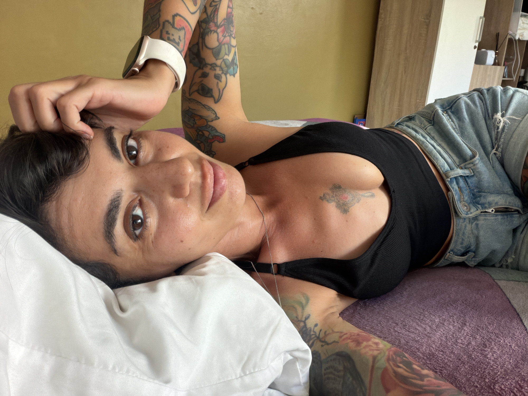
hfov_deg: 73.9
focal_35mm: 23
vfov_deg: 58.9
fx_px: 351
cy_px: 198
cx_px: 264
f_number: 1.9
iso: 160
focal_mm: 2.71
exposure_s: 1/60
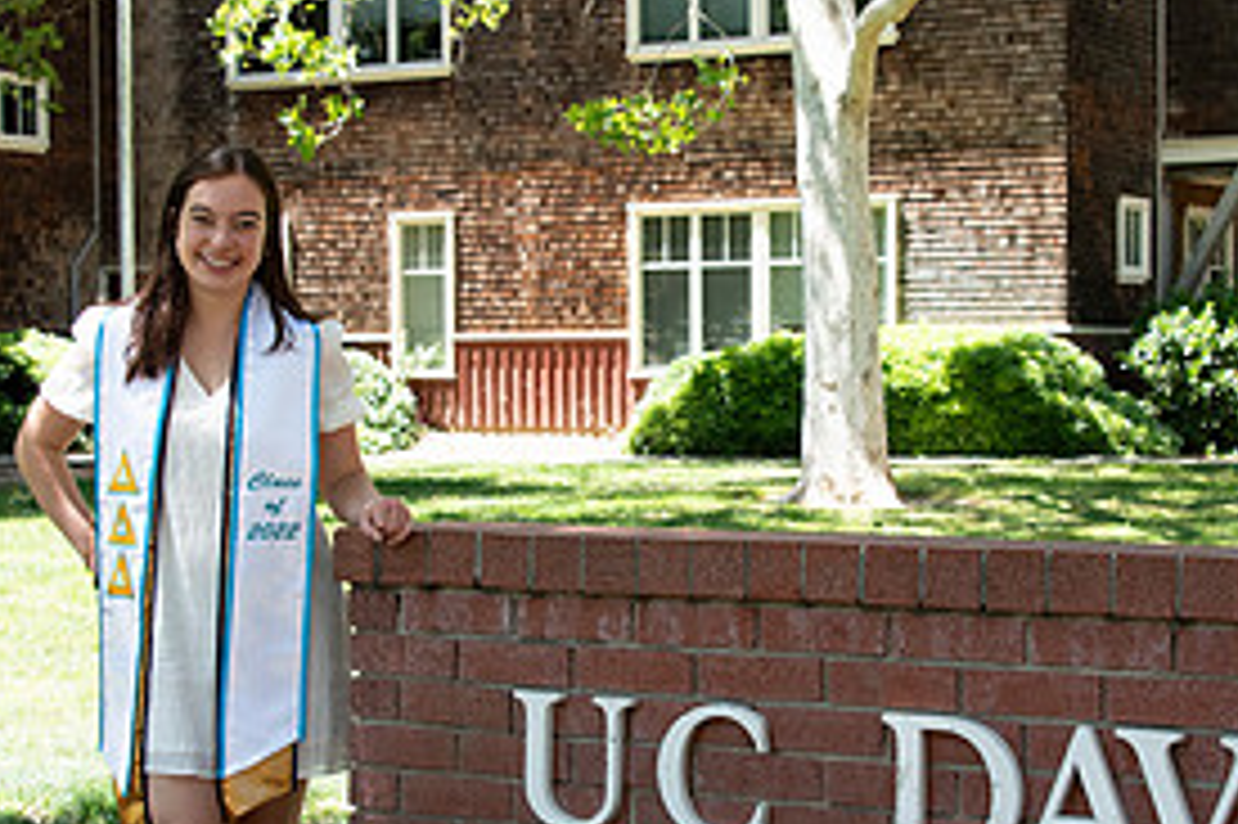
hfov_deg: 26.6
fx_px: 2612
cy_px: 462
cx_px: 707
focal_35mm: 76
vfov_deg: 17.9
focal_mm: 36
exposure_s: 1/640
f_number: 5.6
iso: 640
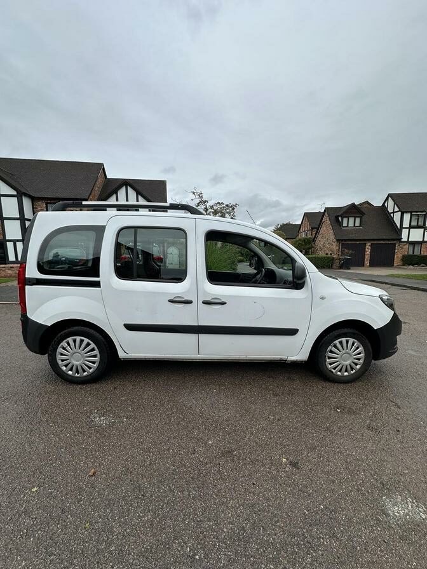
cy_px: 284
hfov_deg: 85.7
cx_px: 214
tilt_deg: -8.6
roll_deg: +0.6
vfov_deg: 102.1
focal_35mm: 14
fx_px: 230
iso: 40
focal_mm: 2.22
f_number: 2.2
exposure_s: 1/481
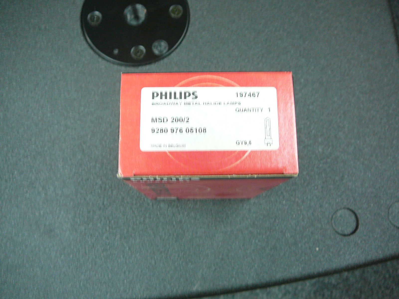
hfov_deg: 52.6
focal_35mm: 35
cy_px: 150
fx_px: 403
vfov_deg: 40.7
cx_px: 200
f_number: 2.8
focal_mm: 5.2
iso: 200
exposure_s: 1/13
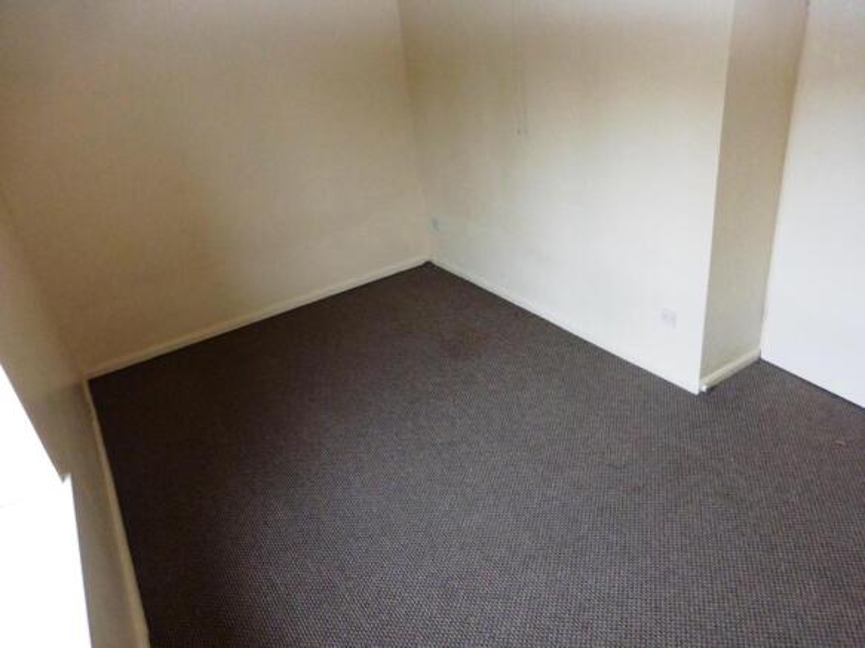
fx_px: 600
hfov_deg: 71.6
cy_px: 324
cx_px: 432
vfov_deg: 56.8
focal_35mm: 24
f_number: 3.3
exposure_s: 1/80
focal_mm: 4.3
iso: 800
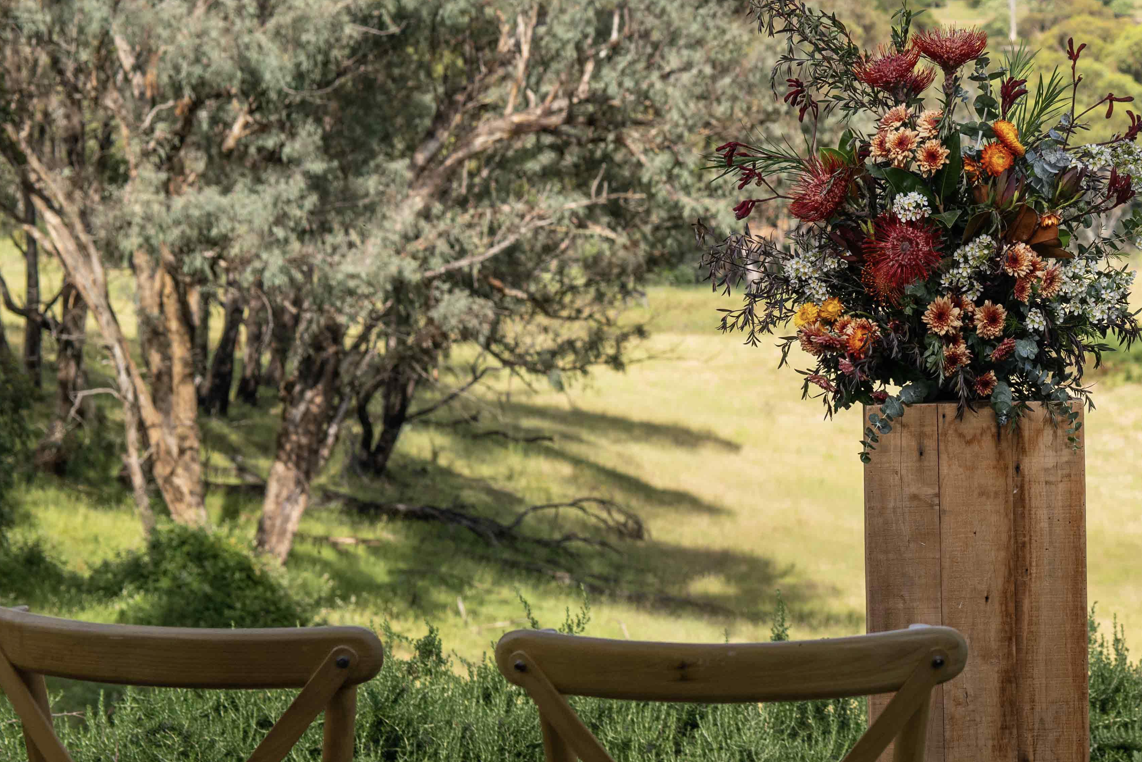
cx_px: 1319
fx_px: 3870
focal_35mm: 122
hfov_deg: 16.2
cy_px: 207
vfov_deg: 11.2
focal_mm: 50
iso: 200
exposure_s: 1/250
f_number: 6.3
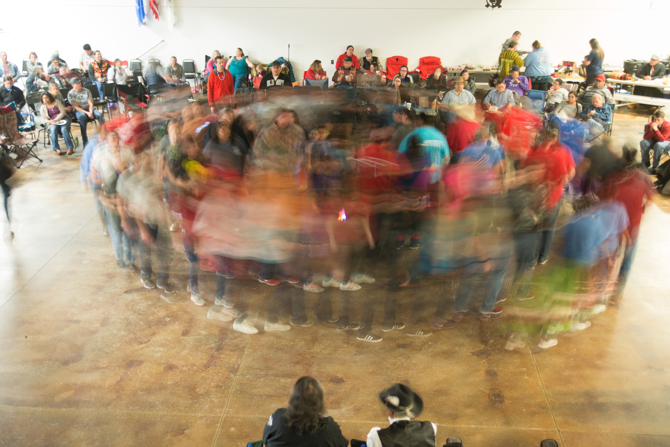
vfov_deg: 31.9
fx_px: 782
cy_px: 224
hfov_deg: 46.4
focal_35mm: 42
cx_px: 335
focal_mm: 42
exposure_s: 1.3
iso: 100
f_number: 2.8
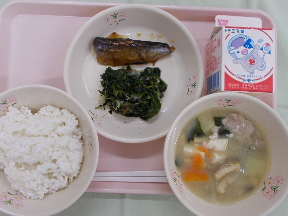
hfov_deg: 58.3
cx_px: 133
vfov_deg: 45.4
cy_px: 113
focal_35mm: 31
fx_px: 258
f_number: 3.2
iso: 80
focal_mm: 4.6
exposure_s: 1/40
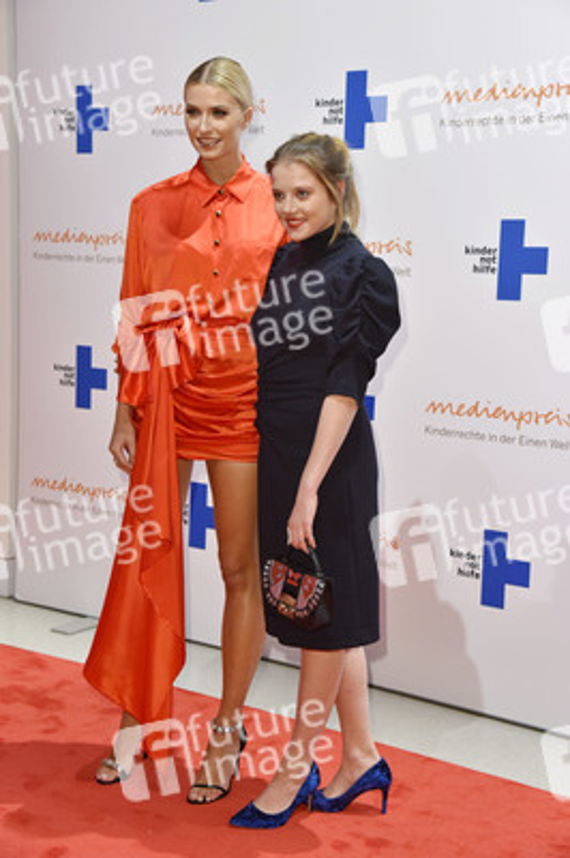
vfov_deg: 34.5
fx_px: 1380
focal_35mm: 58
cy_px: 429
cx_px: 285
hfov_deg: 23.3
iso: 2500
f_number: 5.6
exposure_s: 1/160
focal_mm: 58
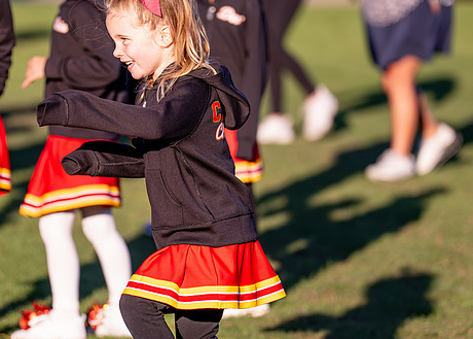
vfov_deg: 3.9
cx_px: 164
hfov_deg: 5.4
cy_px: 152
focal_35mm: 374
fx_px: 5026
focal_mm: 178
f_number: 2.8
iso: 320
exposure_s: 1/4000
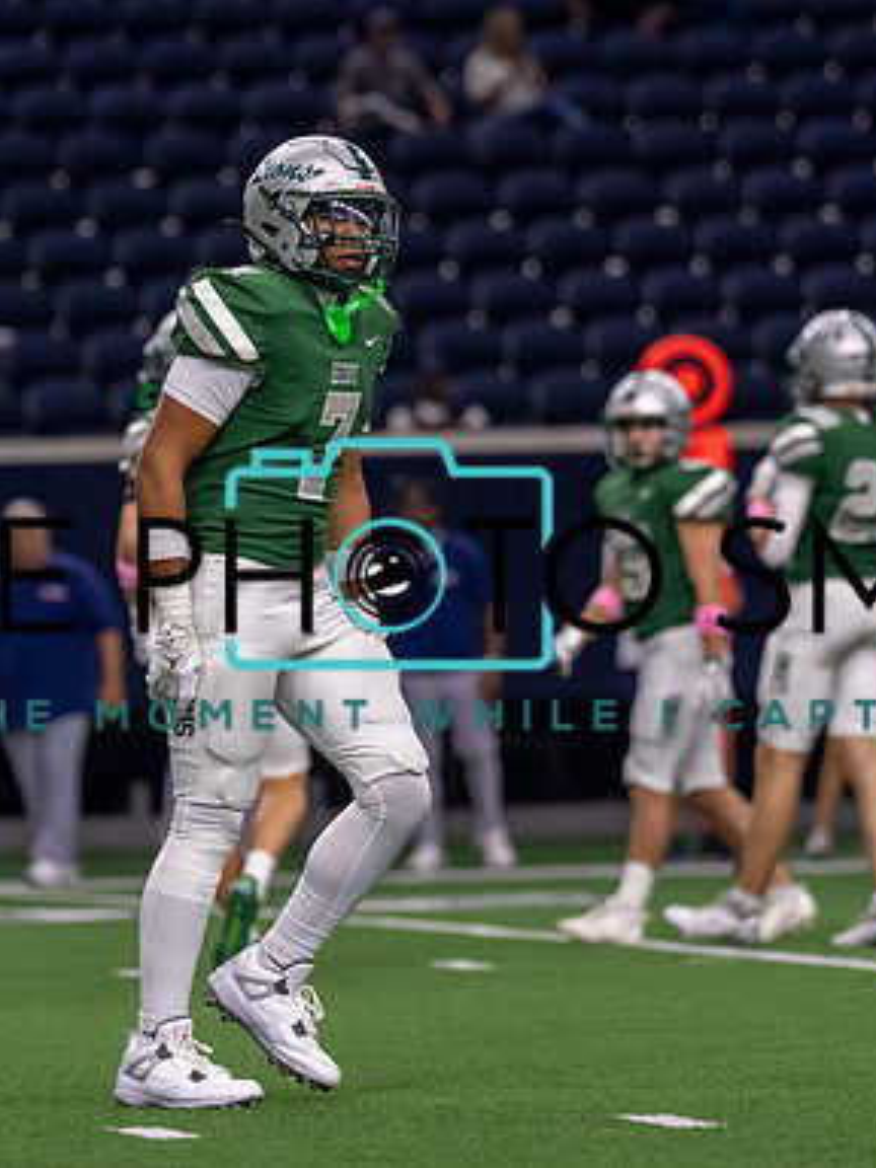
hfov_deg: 4.3
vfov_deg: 5.7
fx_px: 11776
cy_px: 369
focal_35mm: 349
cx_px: 299
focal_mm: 160
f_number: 2.8
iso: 2000
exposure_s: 1/1000
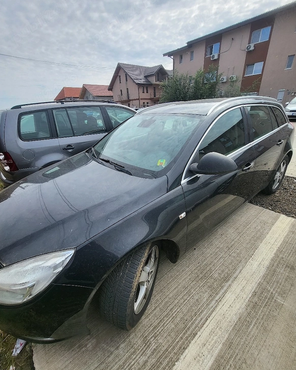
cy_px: 190
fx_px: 153
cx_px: 144
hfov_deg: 88.0
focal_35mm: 14
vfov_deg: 100.7
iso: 32
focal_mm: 1.74
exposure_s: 1/1000
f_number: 2.2
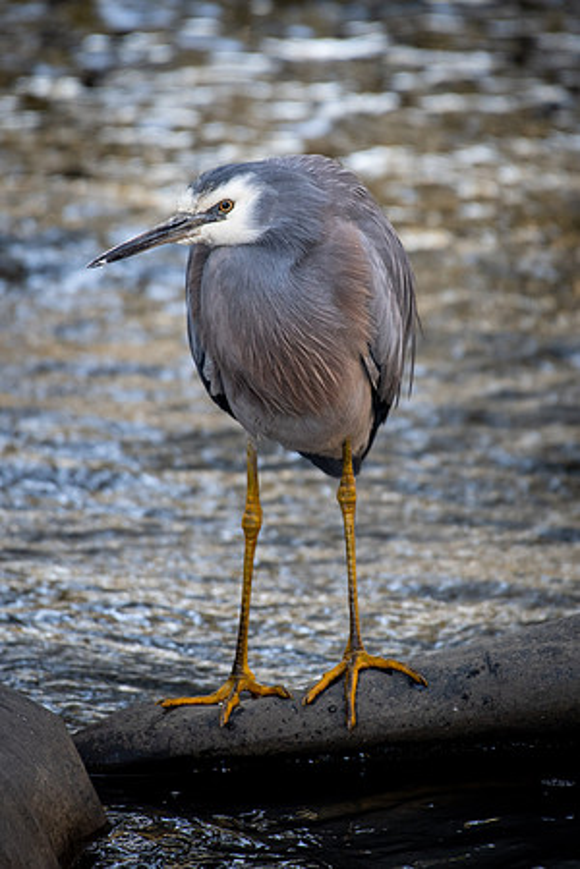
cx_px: 329
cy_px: 391
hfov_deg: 1.6
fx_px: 20427
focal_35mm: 845
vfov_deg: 2.4
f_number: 5.6
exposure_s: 1/200
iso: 1000
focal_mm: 500
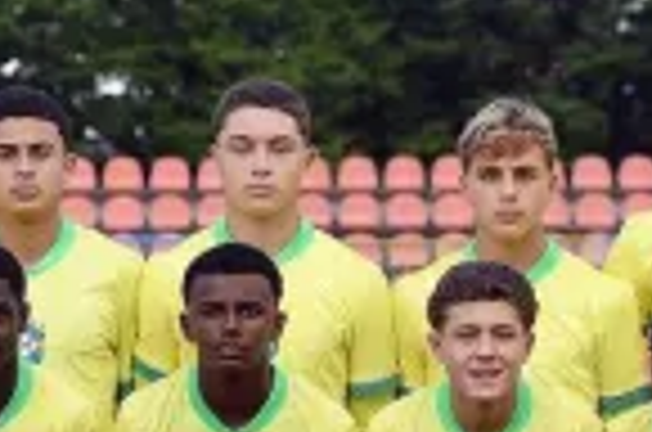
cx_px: 441
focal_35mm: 473
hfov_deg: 4.4
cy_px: 376
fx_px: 8548
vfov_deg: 2.9
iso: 280
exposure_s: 1/1250
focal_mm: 90
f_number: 6.3
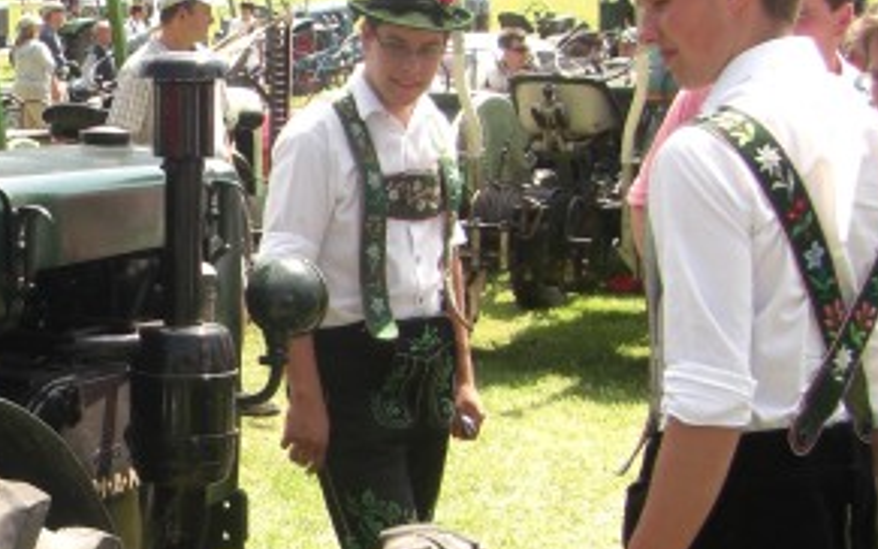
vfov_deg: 13.5
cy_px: 376
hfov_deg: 20.6
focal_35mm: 97
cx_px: -51
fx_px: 2321
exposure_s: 1/200
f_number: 3.4
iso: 64
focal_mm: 6.3
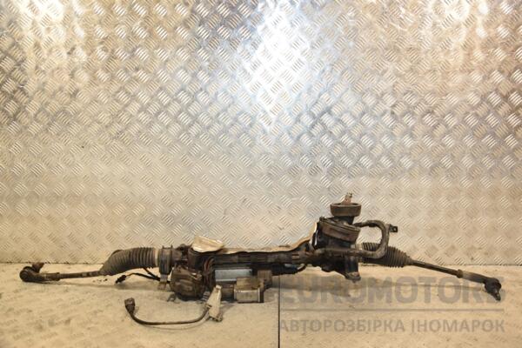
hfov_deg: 51.3
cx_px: 261
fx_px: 544
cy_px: 174
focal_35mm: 38
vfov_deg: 35.5
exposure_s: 1/200
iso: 800
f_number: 5
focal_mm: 25
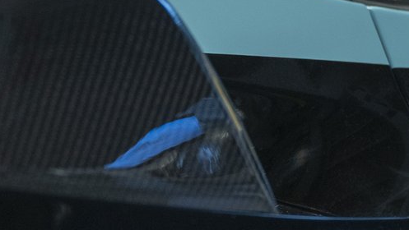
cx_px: 64
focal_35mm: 286
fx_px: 3103
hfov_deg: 7.5
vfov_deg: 4.2
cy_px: -173
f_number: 3.5
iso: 400
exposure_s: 1/250
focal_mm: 53
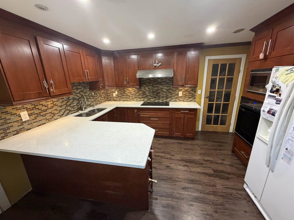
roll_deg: +1.9
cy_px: 110
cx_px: 147
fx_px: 119
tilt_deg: -14.6
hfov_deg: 102.1
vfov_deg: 85.7
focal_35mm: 14
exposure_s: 1/60
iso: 400
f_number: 2.2
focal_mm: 2.22
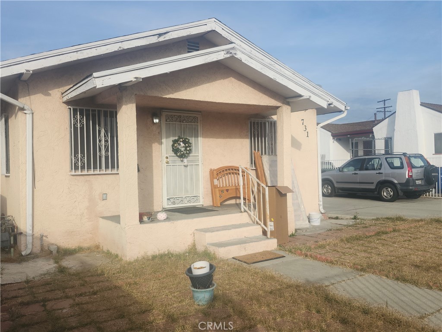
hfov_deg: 73.9
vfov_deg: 58.9
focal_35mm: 23
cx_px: 221
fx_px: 294
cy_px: 166
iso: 25
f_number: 1.8
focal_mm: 5.54
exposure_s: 1/1542
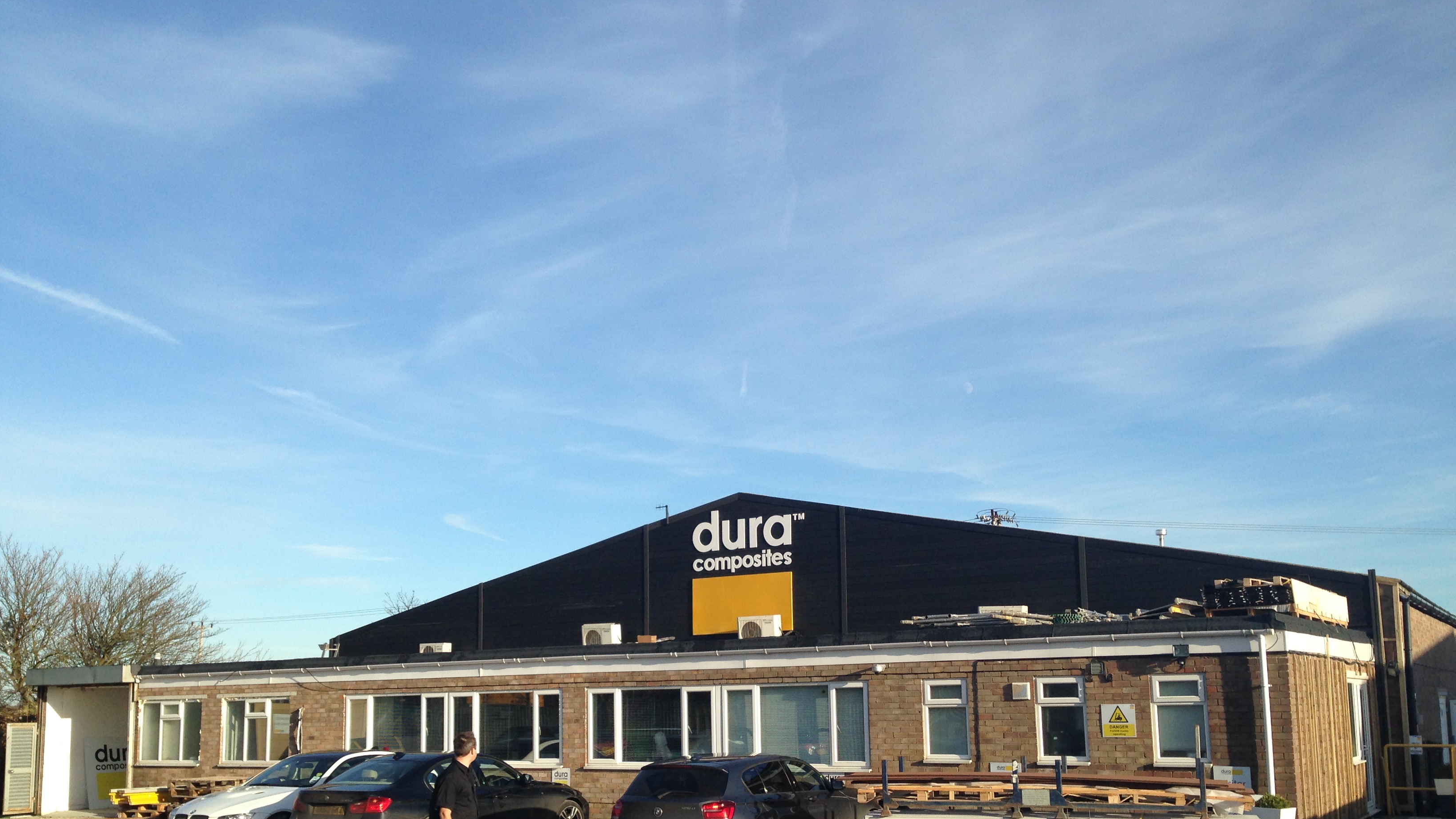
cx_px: 728
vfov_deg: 32.6
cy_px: 542
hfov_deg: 55.3
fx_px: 1390
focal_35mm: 36
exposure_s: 1/1355
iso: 50
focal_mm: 4.12
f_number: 2.4
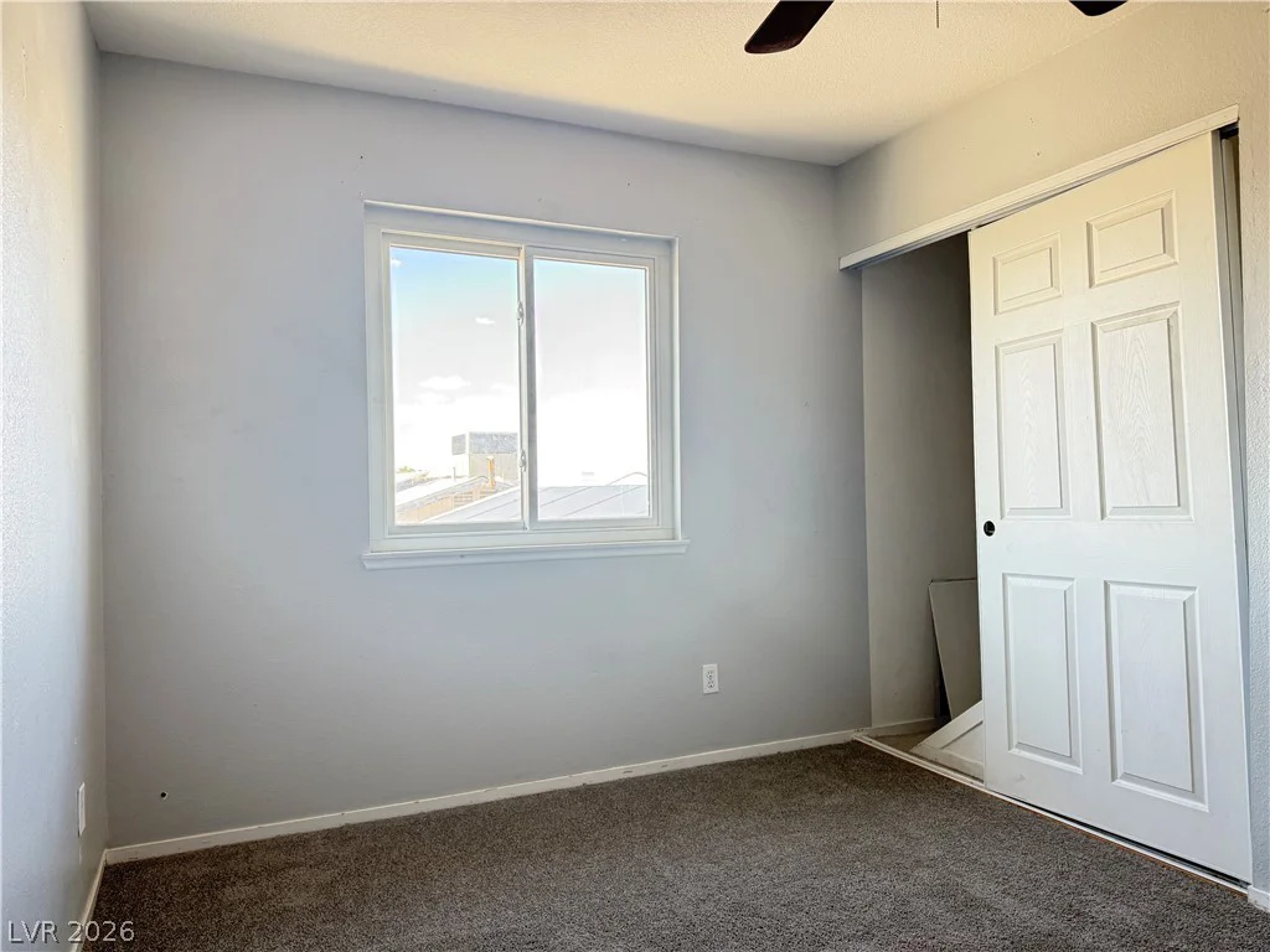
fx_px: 881
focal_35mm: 24
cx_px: 635
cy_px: 476
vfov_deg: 56.8
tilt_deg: +0.9
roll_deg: +0.6
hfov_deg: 71.6
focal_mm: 6.76
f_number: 1.78
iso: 200
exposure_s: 1/121
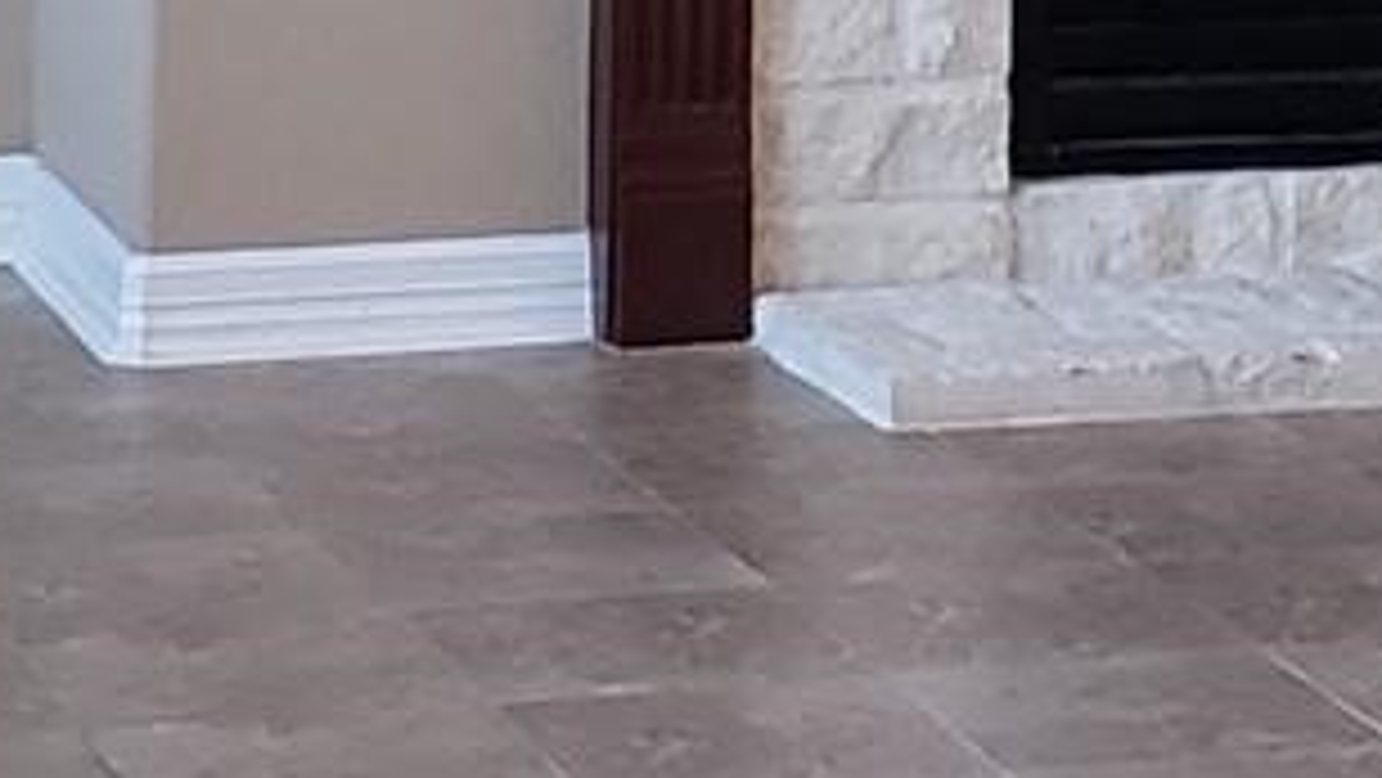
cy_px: -729
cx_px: 1017
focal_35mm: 189
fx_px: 6929
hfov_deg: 11.4
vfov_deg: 6.3
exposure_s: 1/40
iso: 250
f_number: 2.4
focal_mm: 4.3
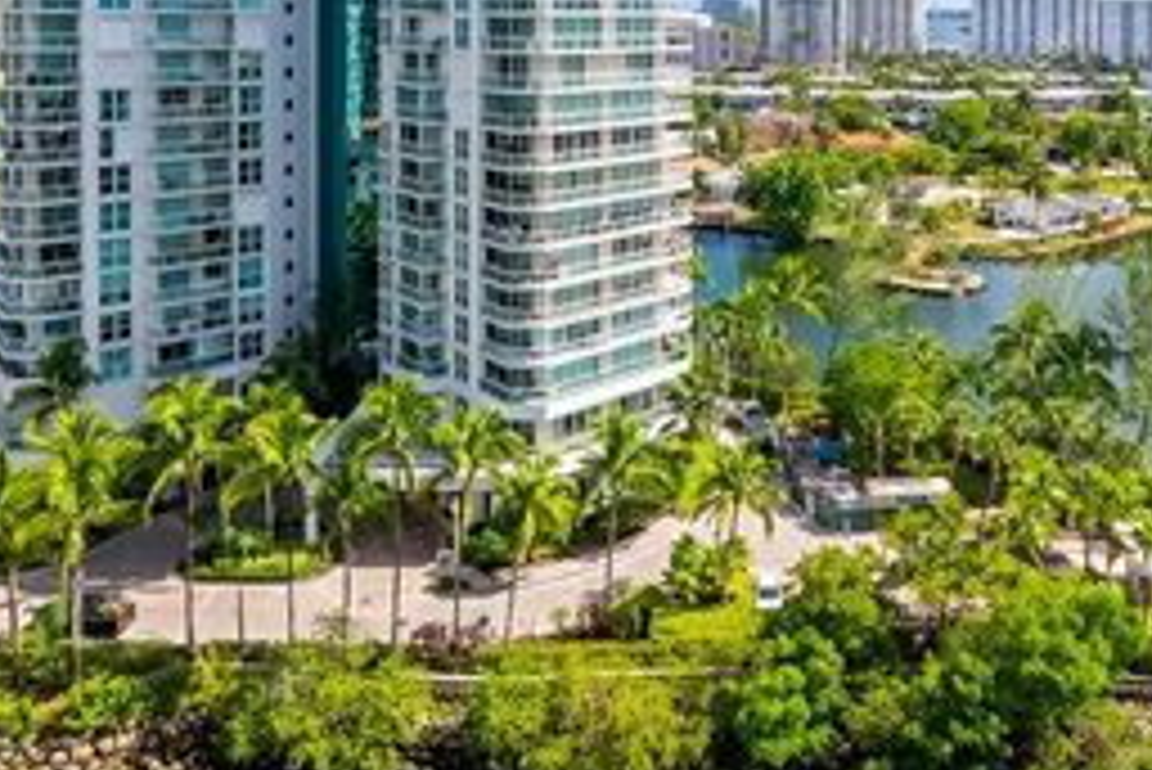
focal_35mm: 30
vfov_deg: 39.9
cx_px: 742
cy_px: 52
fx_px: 961
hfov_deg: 60.8
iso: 400
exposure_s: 1/400
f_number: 8
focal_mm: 12
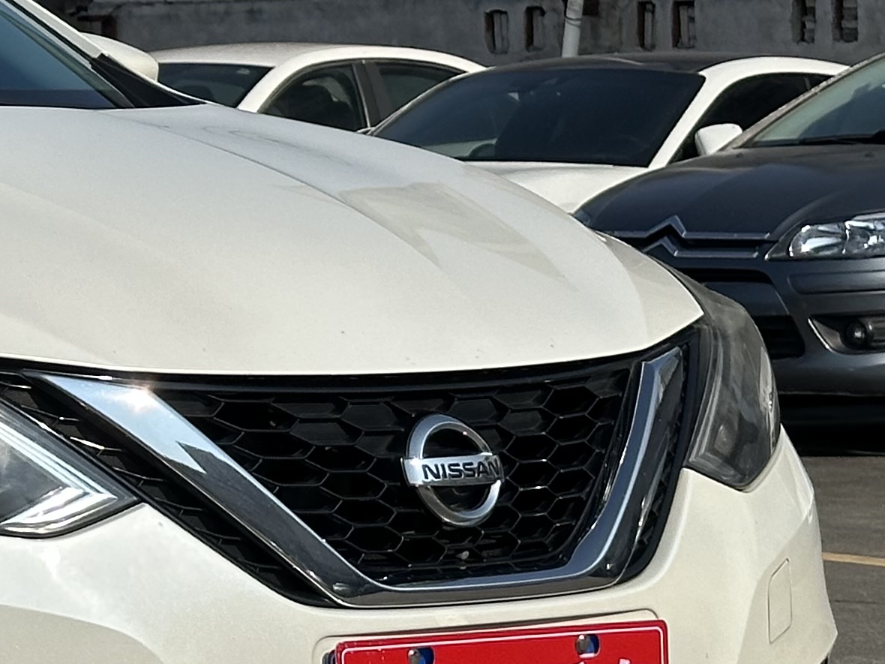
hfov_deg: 11.5
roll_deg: +0.9
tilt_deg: +0.8
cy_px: 125
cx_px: -464
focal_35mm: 164
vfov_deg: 9.0
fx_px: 4193
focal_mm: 6.86
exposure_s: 1/7092
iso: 64
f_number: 1.78
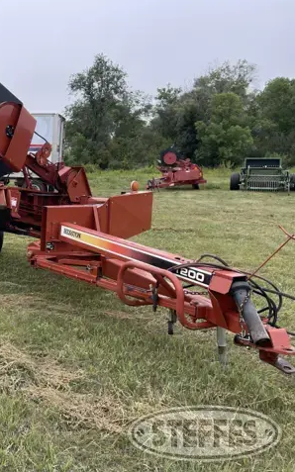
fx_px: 476
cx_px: -14
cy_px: 236
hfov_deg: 31.3
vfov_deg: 52.8
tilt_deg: -3.3
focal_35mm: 37
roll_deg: +2.2
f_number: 1.6
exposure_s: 1/409
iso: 32
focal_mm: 5.1
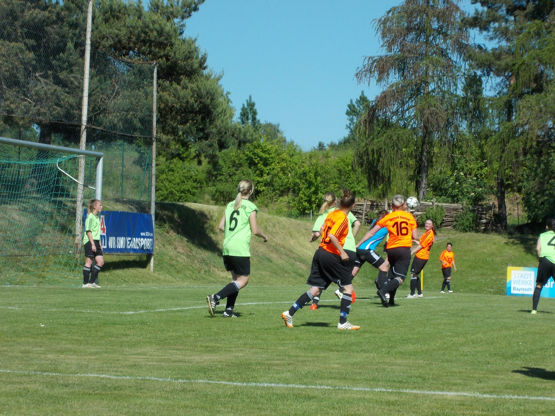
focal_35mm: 140
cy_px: 208
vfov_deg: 10.6
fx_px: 2245
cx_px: 278
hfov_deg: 14.1
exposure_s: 1/250
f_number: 6.8
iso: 80
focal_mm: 20
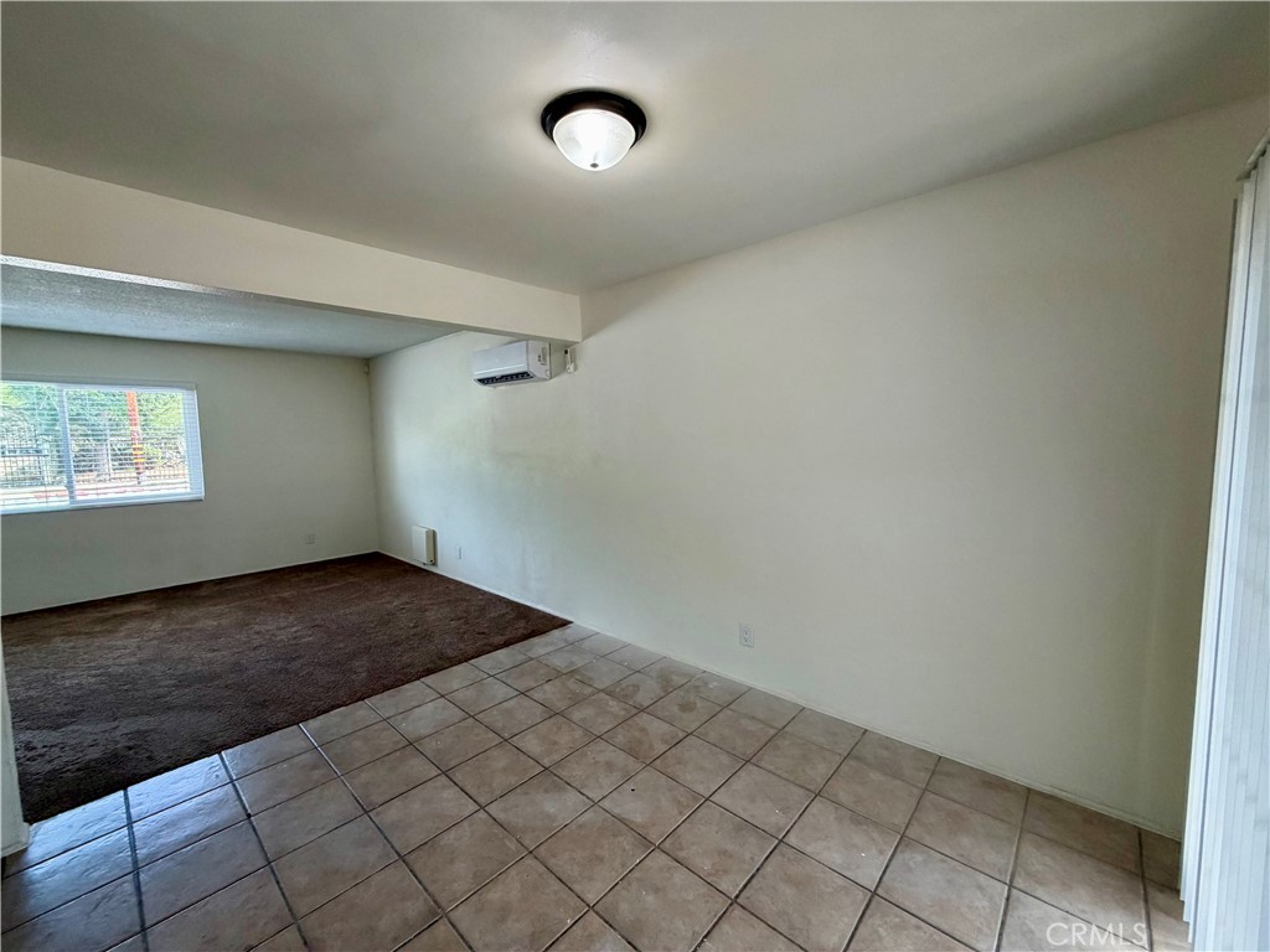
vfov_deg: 85.7
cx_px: 635
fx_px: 514
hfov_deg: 102.1
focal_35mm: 14
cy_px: 476
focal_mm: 2.22
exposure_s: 1/120
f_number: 2.2
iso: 200
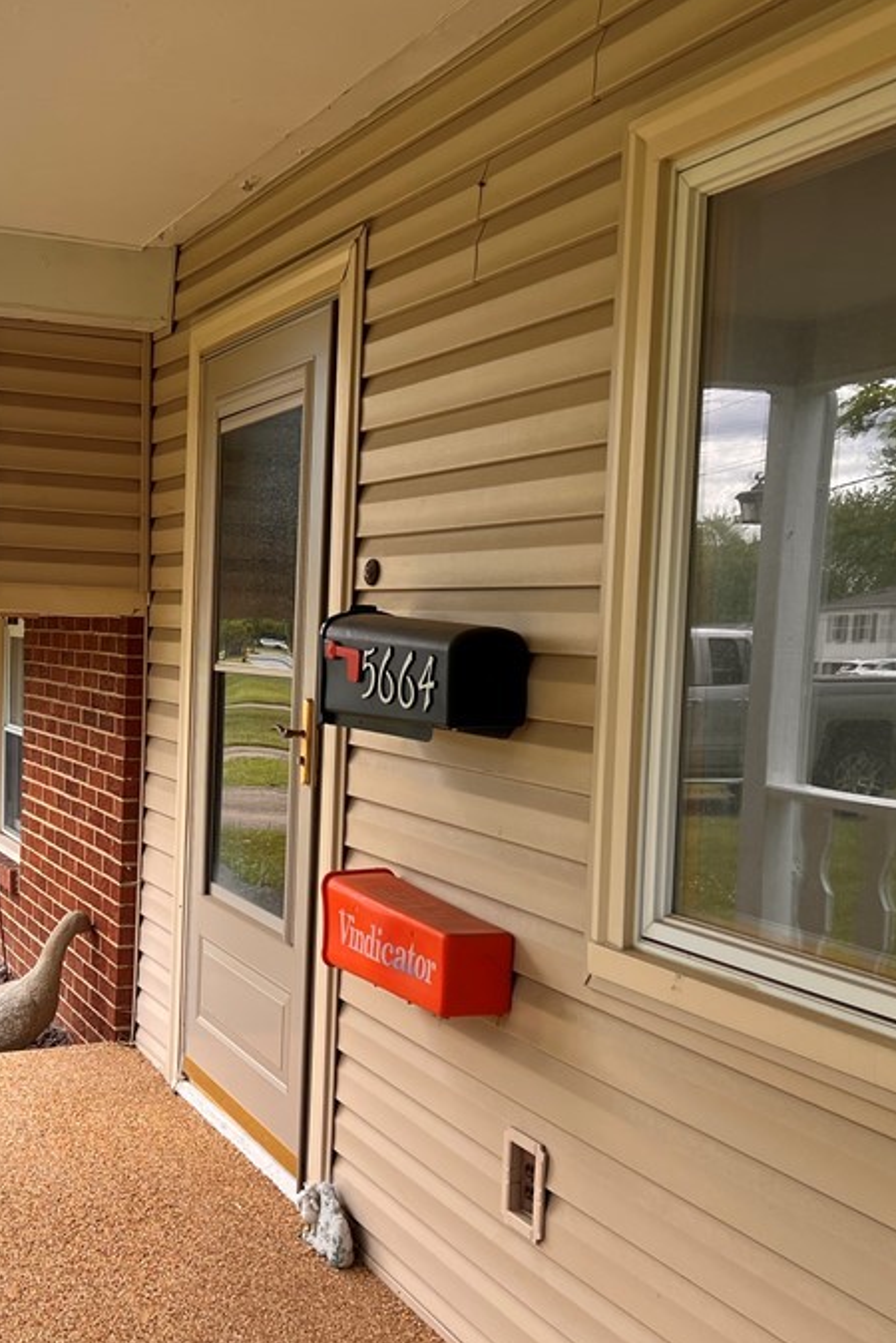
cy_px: 714
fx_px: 1531
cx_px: 243
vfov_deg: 47.4
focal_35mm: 41
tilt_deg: -3.3
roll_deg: -1.2
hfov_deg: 32.1
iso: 50
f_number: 1.5
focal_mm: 5.7
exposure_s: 1/840
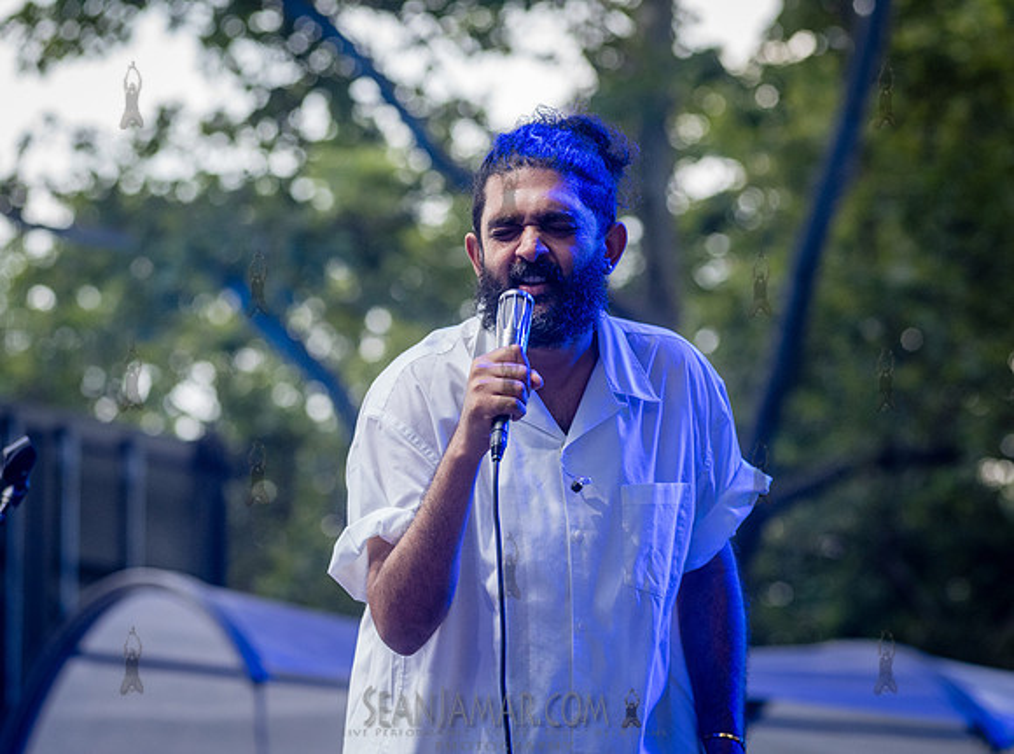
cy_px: 352
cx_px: 562
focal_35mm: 148
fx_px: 4333
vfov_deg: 9.9
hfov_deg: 13.3
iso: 2000
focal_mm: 125
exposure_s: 1/400
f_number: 4
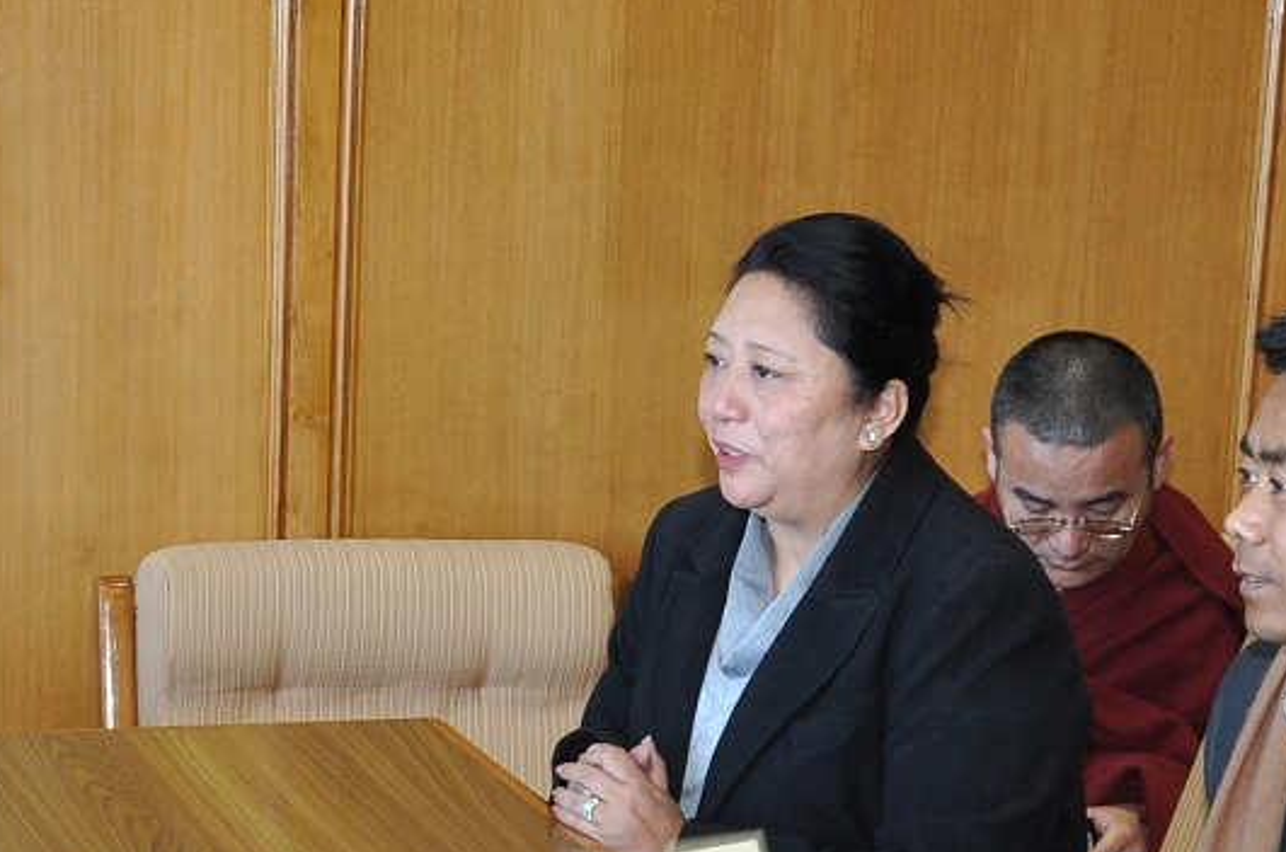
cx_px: 225
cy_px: 896
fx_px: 3566
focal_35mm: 100
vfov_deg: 13.4
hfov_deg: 20.2
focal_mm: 22
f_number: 5
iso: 400
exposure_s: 1/60
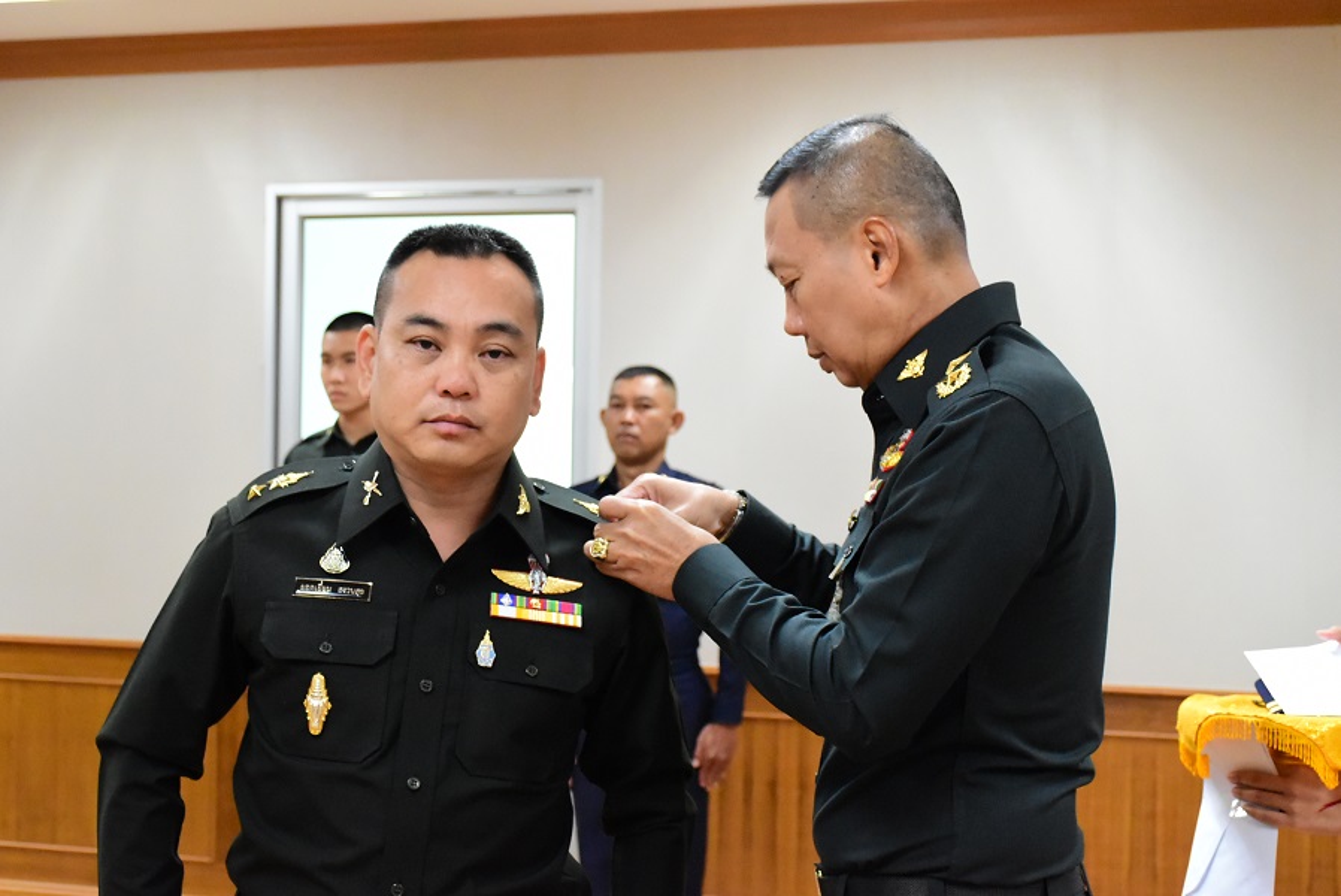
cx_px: 670
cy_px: 448
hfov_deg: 35.0
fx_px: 2125
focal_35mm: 57
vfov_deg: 23.8
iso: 6400
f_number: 5
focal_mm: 38
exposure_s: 1/125
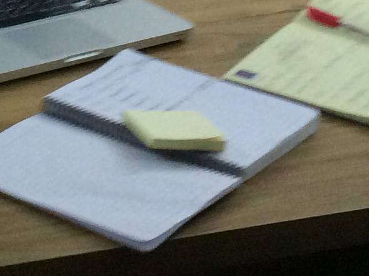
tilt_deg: -14.4
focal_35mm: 161
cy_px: -266
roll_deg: -1.9
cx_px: -212
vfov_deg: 8.7
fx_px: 1716
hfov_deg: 11.7
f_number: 2.2
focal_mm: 4.15
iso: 200
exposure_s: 1/33
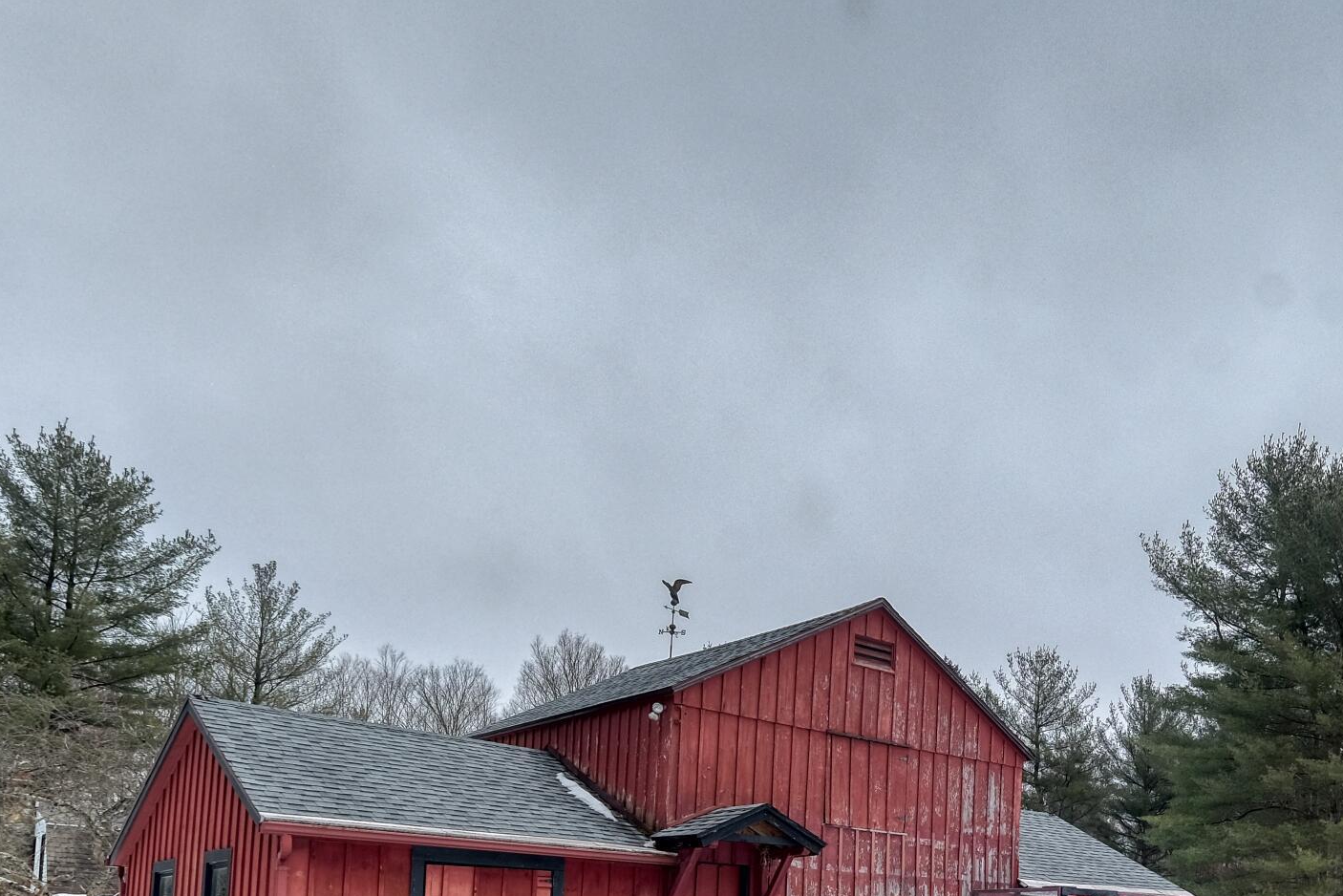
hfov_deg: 54.3
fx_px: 1194
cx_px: 1092
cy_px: 847
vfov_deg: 37.7
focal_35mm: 32
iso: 400
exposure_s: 1/180
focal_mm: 10
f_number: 4.5
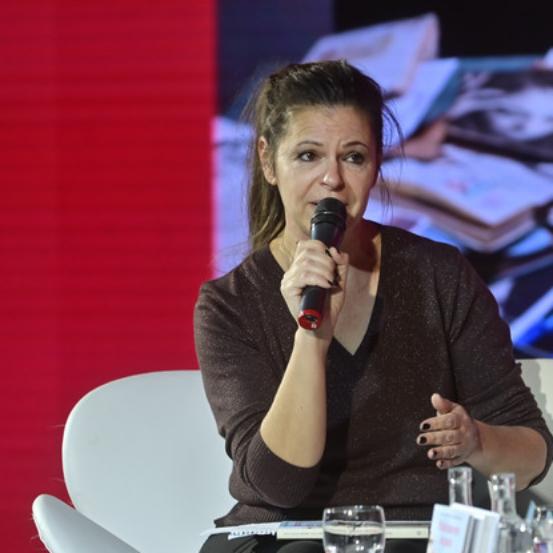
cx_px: 348
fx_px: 5332
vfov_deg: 5.9
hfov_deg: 5.9
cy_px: 288
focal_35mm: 295
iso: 1250
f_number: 5
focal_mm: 200
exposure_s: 1/400
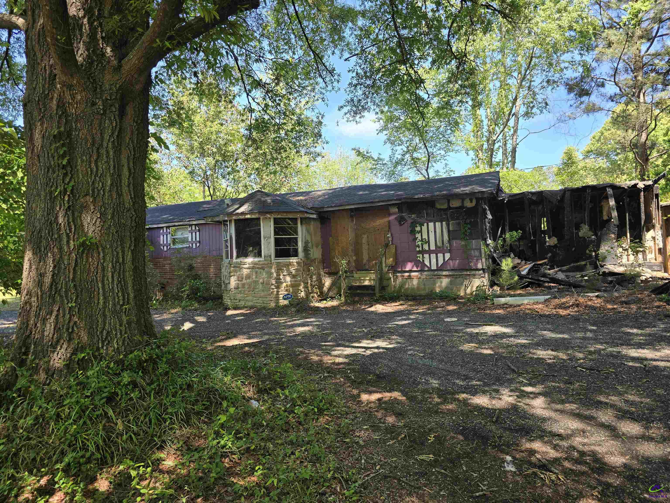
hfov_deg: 73.9
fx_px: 445
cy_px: 252
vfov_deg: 58.9
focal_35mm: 23
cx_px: 335
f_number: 1.7
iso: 16
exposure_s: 1/180
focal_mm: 6.3
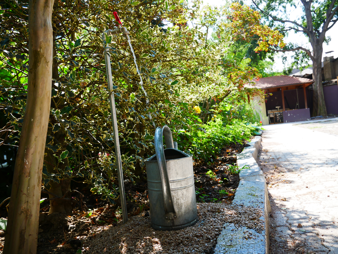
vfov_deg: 41.8
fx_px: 332
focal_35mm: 34
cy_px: 127
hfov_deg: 53.9
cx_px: 169
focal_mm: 17
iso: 200
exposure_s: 1/200
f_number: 5
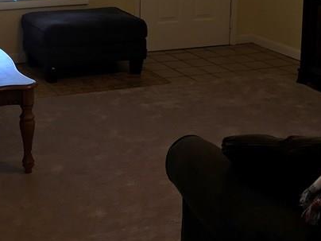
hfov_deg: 26.4
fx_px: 658
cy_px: -23
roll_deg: -0.3
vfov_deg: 19.8
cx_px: 25
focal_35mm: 71
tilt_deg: -8.9
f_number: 1.8
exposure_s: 1/40
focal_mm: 3.99
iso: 25
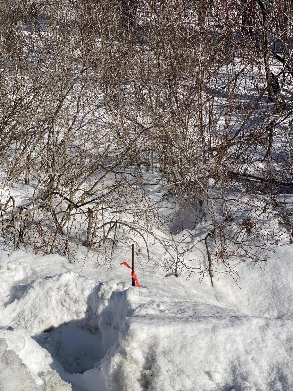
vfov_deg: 36.8
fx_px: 587
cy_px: 196
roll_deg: -1.4
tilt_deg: -19.6
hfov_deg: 28.0
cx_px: 146
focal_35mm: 52
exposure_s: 1/3690
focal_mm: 6
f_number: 2
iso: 20
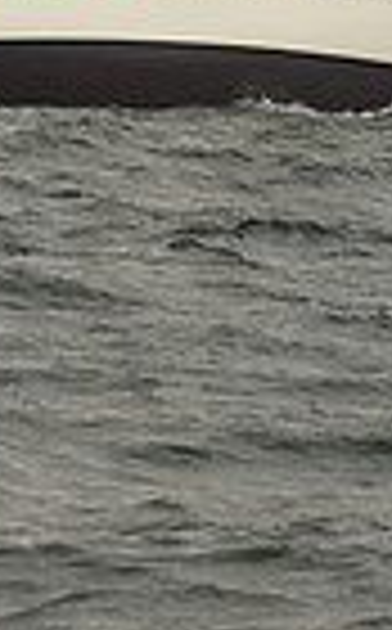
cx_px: 228
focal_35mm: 330
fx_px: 5664
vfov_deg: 6.2
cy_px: -526
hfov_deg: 4.0
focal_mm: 78
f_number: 7.1
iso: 250
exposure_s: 1/500
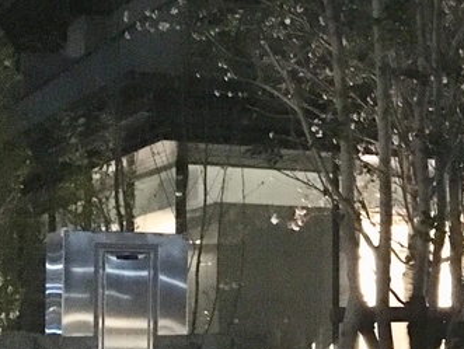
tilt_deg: +4.1
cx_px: 743
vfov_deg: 14.1
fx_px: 1409
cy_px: 237
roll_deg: +2.2
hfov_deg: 16.6
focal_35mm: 105
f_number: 2.2
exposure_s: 1/15
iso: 320
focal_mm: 4.15
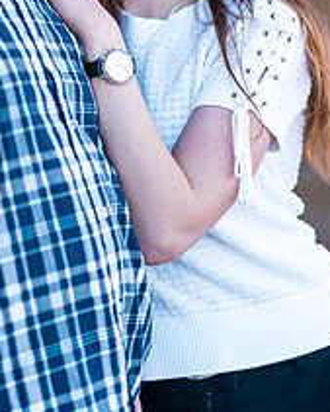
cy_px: 51
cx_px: 90
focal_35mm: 170
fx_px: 2074
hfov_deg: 9.1
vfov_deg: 11.3
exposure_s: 1/1600
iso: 160
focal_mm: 85
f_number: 1.4
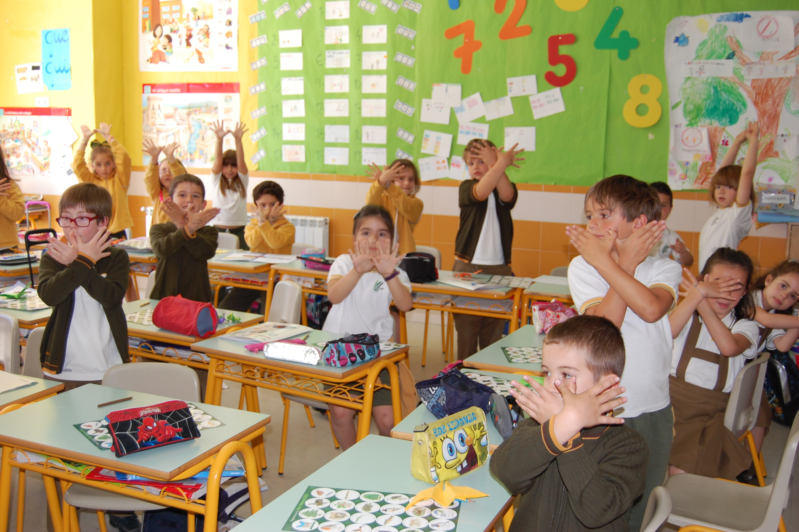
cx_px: 400
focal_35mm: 39
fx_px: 865
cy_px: 266
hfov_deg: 49.6
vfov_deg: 34.1
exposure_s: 1/60
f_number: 4
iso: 400
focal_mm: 26
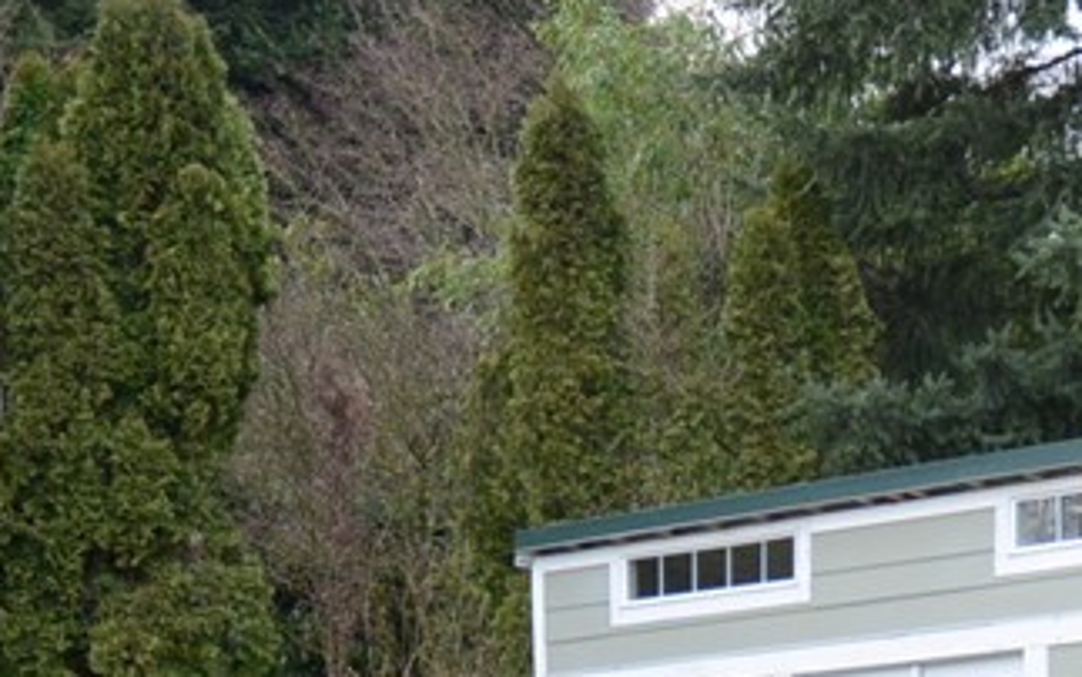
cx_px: 1121
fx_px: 3796
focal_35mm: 129
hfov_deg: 15.9
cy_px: 1148
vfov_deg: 9.7
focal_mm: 25
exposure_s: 1/100
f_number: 3.8
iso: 200
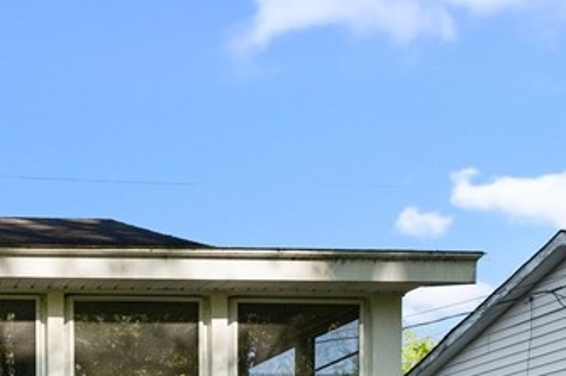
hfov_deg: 29.4
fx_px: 827
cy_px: 445
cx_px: -193
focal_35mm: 53
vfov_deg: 23.5
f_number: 7.1
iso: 1000
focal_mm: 16.2
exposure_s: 1/1000
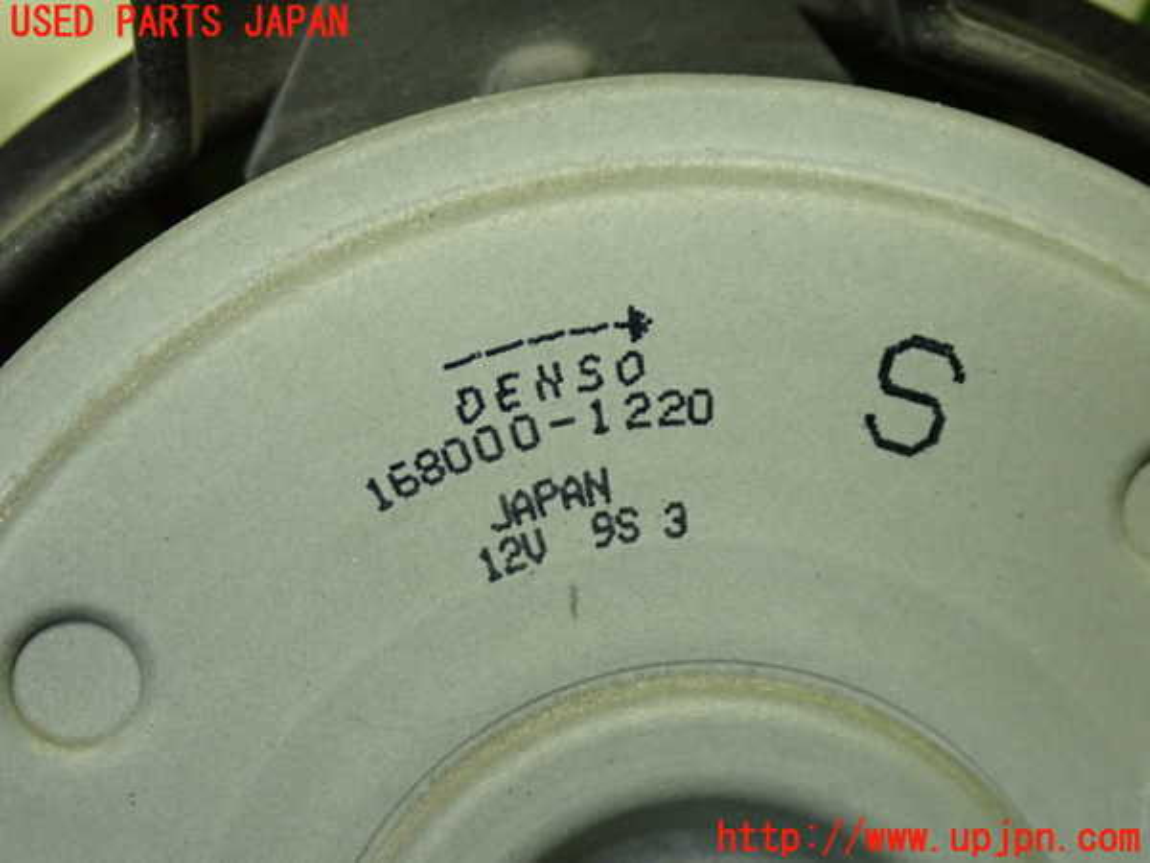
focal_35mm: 82
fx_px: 2724
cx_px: 575
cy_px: 432
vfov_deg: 18.0
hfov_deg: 23.8
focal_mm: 14.62
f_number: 4.3
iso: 800
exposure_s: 1/50
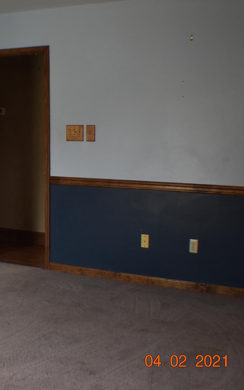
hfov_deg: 15.4
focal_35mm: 83
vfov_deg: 24.9
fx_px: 883
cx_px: -10
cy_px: 195
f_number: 4.8
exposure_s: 1/60
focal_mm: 36
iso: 800
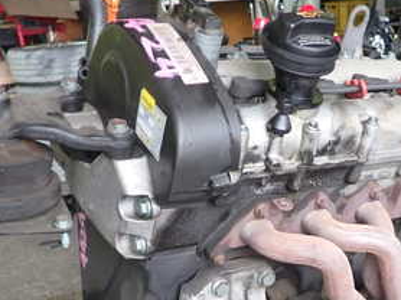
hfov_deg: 35.2
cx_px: 270
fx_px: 625
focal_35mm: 54
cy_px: 280
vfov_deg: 26.0
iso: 200
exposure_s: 1/30
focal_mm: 4.5
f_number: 2
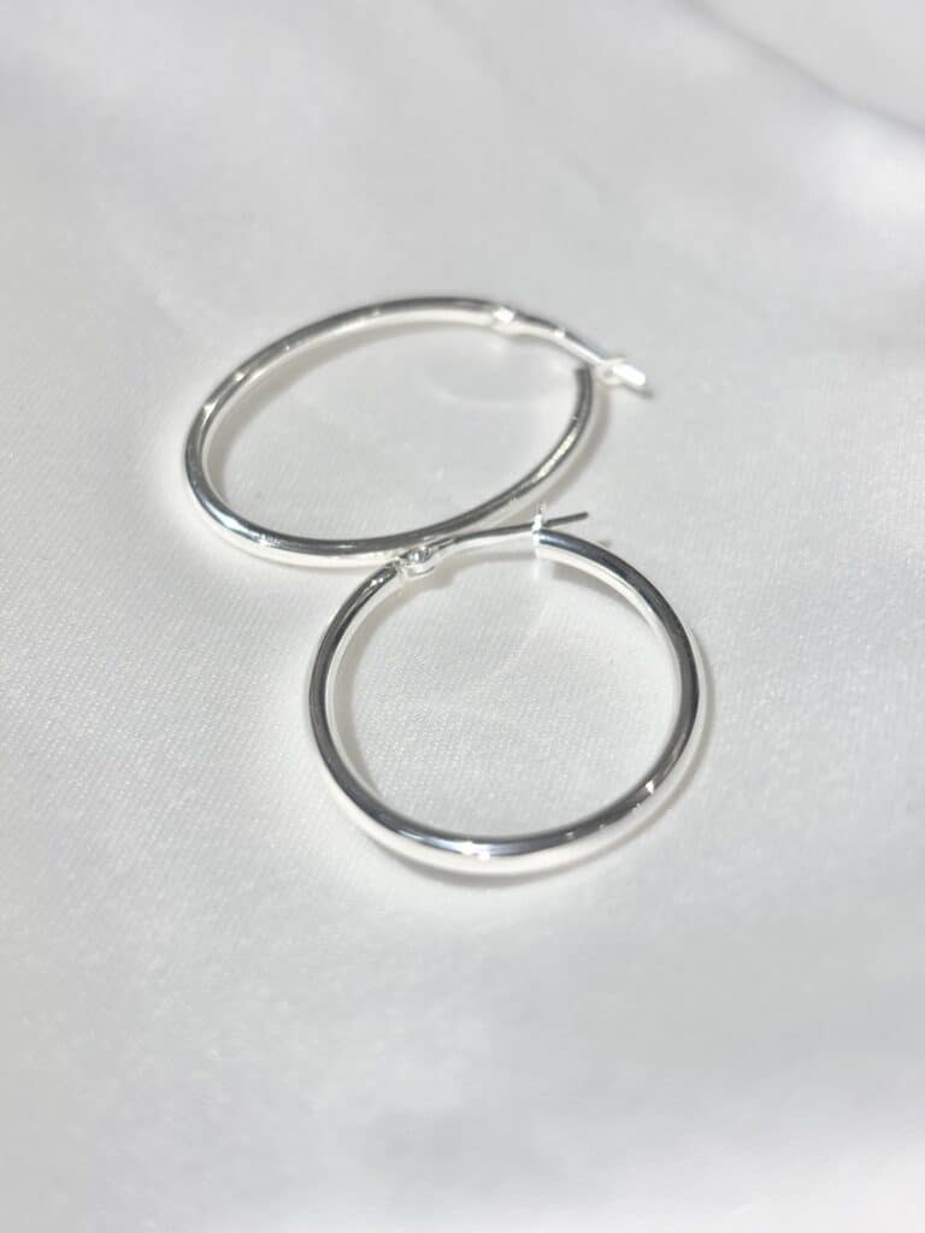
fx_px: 1853
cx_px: 462
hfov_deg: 28.0
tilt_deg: -36.0
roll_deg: +6.7
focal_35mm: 52
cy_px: 616
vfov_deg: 36.8
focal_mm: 5.96
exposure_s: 1/339
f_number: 1.6
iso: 32
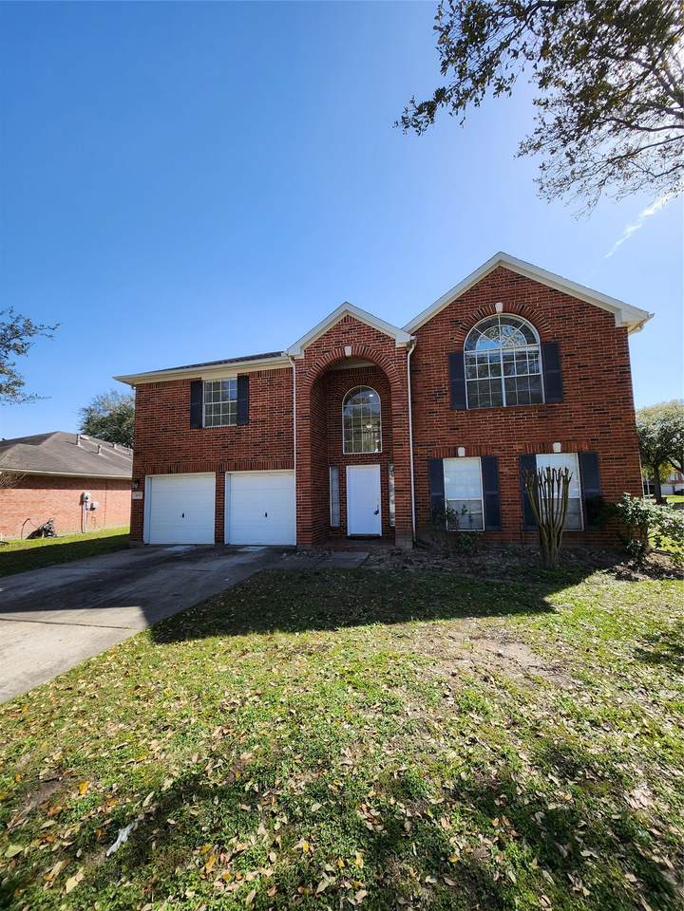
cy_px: 456
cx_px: 342
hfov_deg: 89.9
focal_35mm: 13
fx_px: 343
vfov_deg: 106.2
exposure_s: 1/734
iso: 32
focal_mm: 1.74
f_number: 2.2
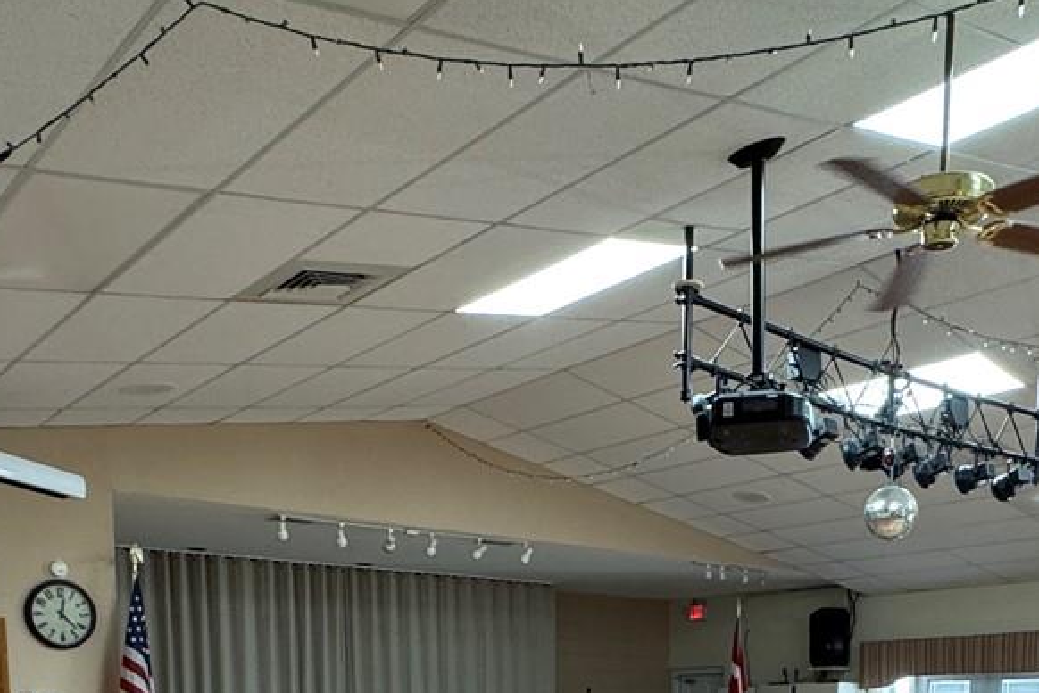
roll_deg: +0.3
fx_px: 1154
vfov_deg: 28.9
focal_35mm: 40
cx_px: 550
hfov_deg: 48.4
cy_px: 832
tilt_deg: -6.4
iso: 250
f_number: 2.2
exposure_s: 1/60
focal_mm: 2.22
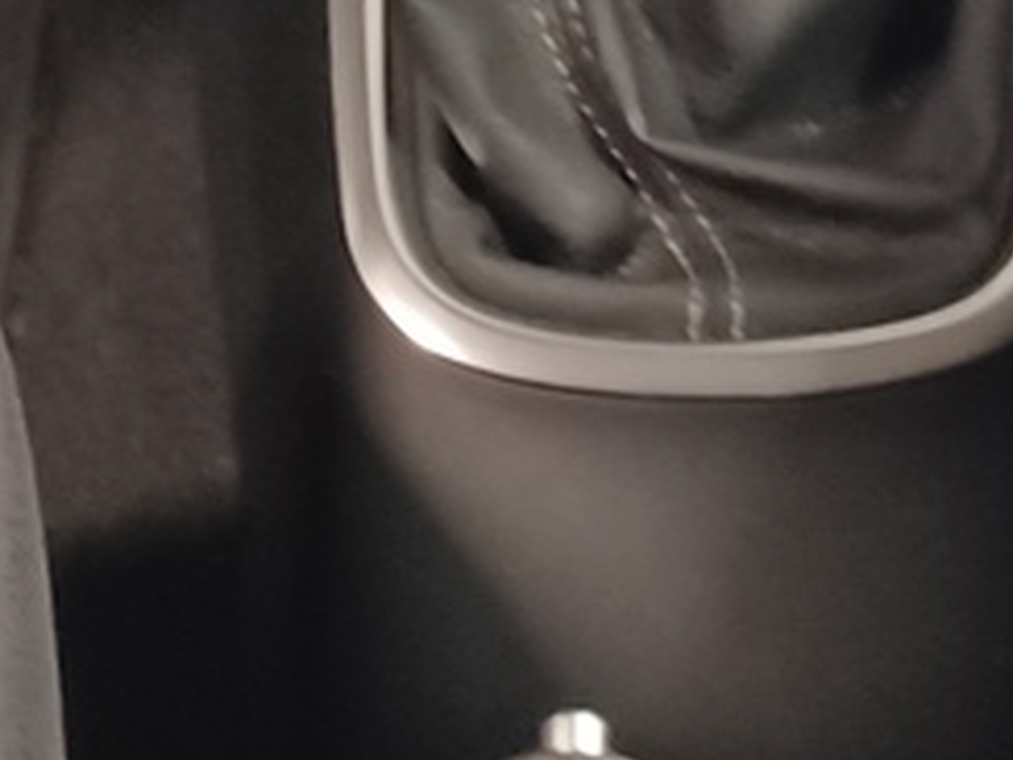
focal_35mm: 164
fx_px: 4799
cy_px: -1624
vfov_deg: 7.7
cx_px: 718
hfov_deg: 12.0
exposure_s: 1/25
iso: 500
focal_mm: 4.6
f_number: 1.8
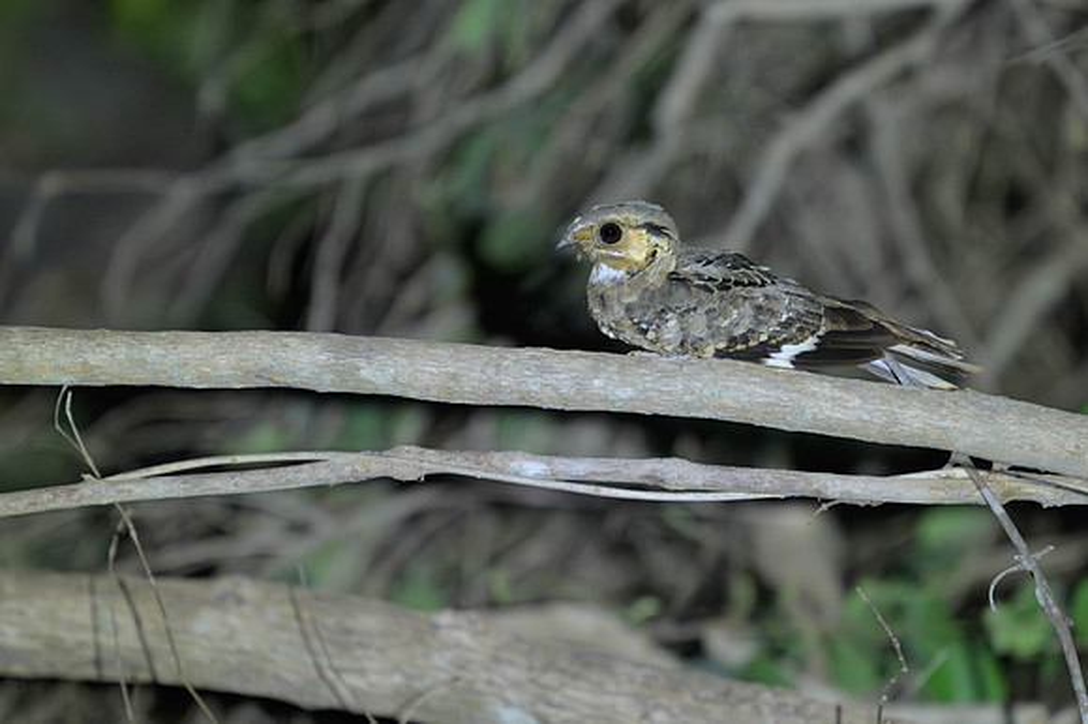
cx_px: 629
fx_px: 31738
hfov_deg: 2.0
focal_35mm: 1051
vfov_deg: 1.3
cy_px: 352
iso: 10000
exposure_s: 1/80
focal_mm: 560
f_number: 4
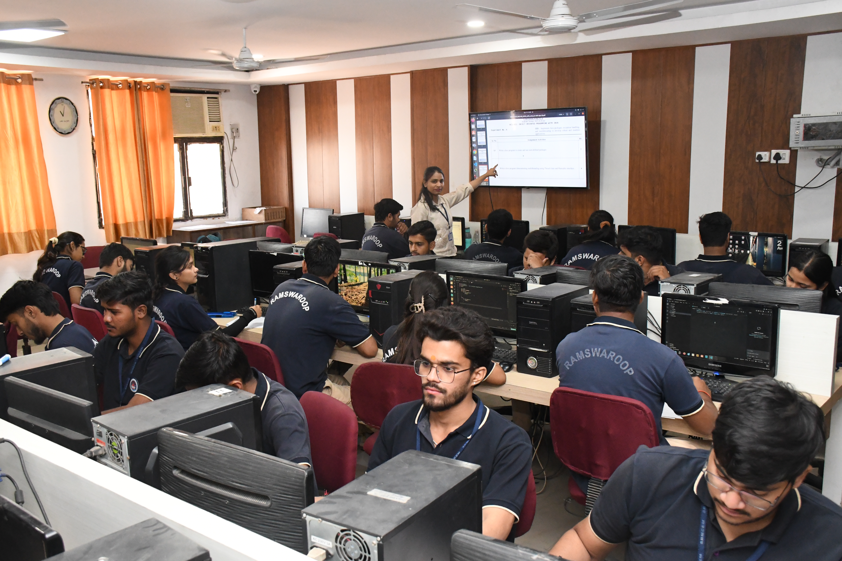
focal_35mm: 33
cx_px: 421
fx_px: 772
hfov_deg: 57.2
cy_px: 280
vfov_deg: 40.0
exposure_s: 1/250
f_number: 5
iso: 5000
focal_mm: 22
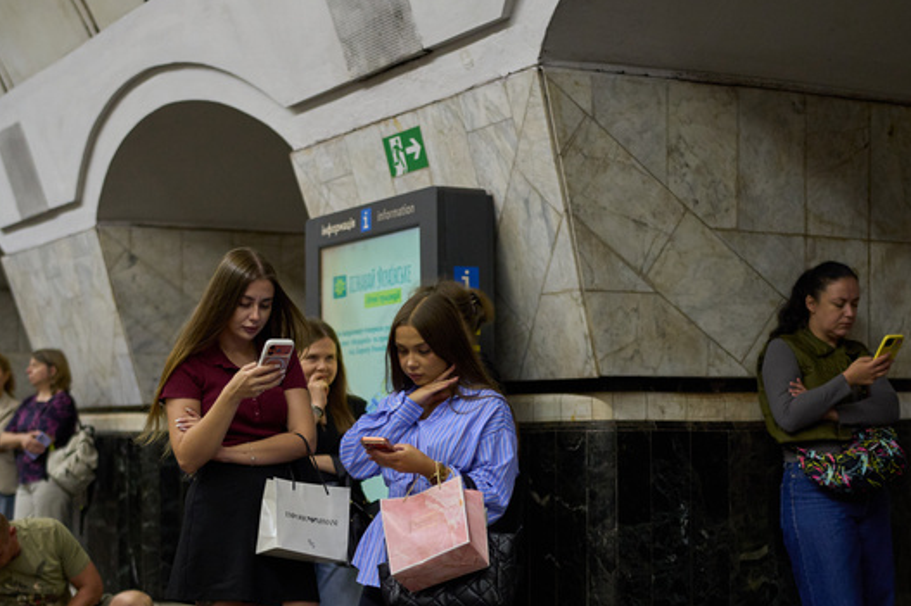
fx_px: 1720
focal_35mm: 68
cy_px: 496
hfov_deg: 29.6
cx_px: 513
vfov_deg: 19.8
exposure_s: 1/320
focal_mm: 35
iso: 1250
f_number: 1.4
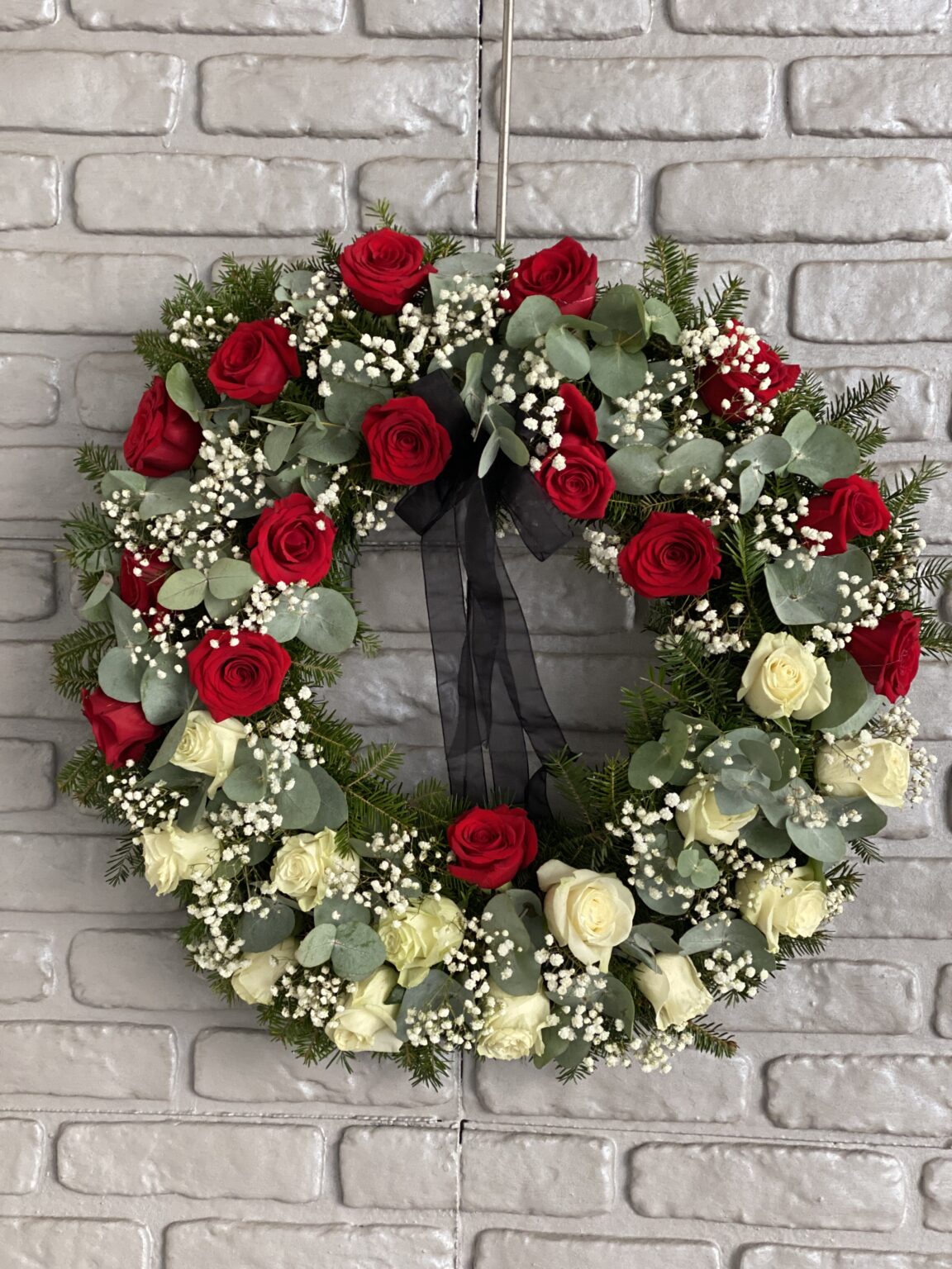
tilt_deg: +0.0
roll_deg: -1.3
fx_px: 1907
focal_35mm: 52
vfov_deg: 36.8
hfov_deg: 28.0
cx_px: 476
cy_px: 634
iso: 125
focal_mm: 6
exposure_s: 1/33
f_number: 2
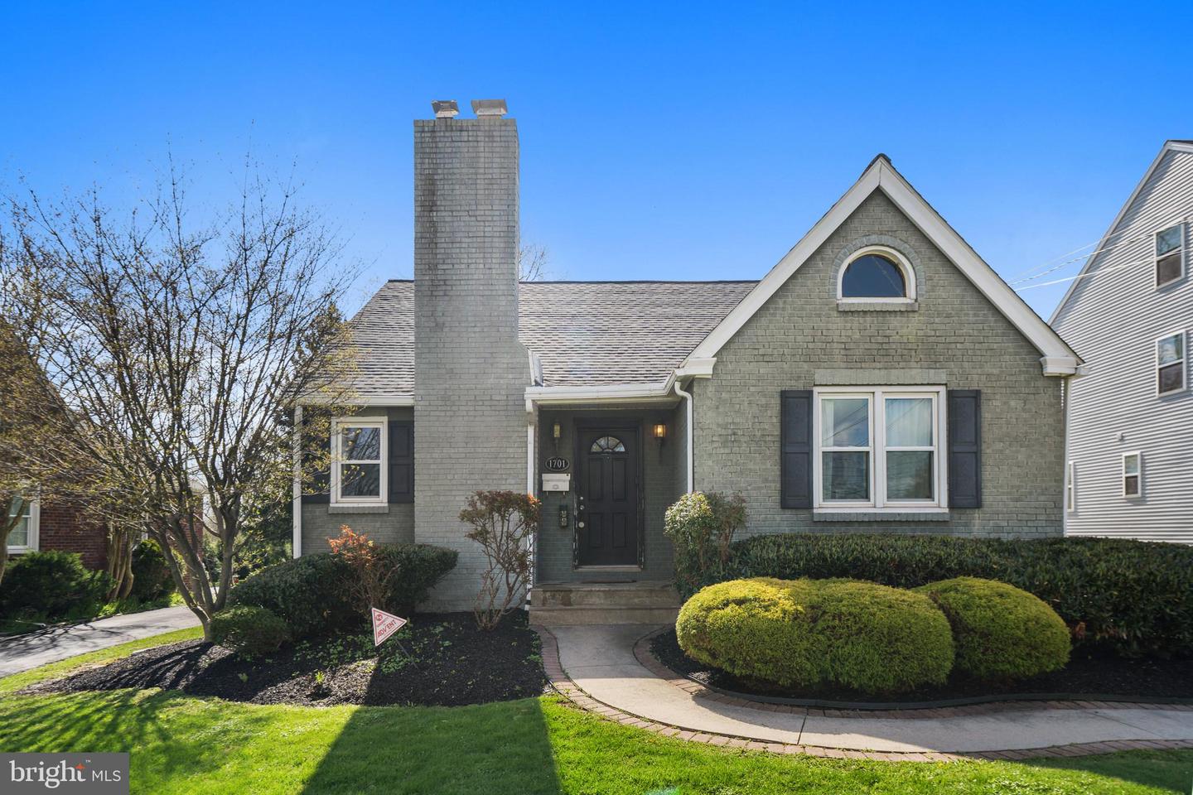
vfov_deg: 59.7
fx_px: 693
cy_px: 398
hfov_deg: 81.5
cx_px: 596
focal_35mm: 21
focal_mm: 20.9
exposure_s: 1/50
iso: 125
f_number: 6.3
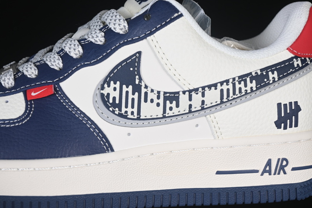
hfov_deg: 27.0
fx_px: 650
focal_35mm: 75
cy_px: 104
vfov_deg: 18.2
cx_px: 156
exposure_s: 1/60
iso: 160
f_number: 7.1
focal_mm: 50
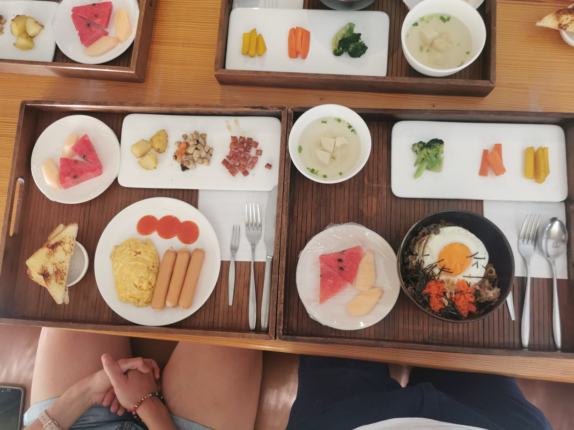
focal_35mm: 27
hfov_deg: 65.3
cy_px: 215
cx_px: 287
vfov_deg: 51.4
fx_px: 448
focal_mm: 5.56
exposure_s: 1/100
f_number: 1.6
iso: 200
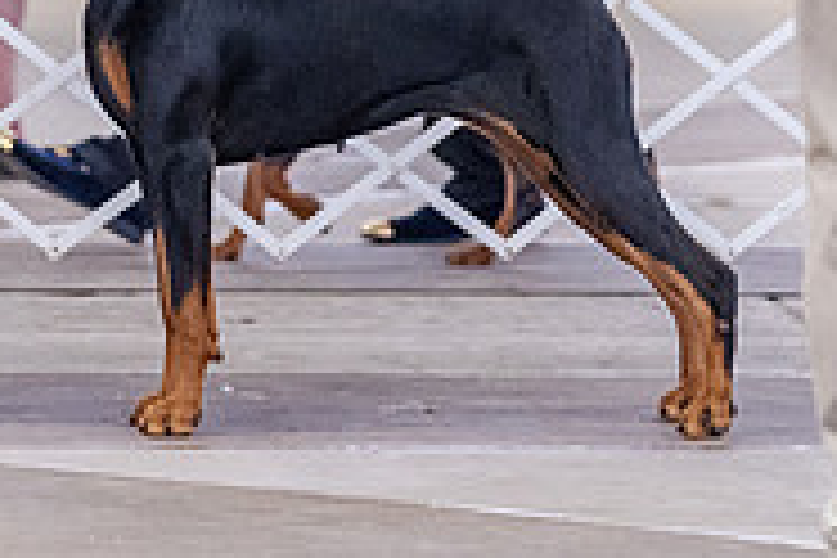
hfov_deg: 4.8
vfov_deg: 3.2
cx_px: 171
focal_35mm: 427
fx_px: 9927
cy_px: -250
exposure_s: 1/400
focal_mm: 137
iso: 6400
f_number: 2.8
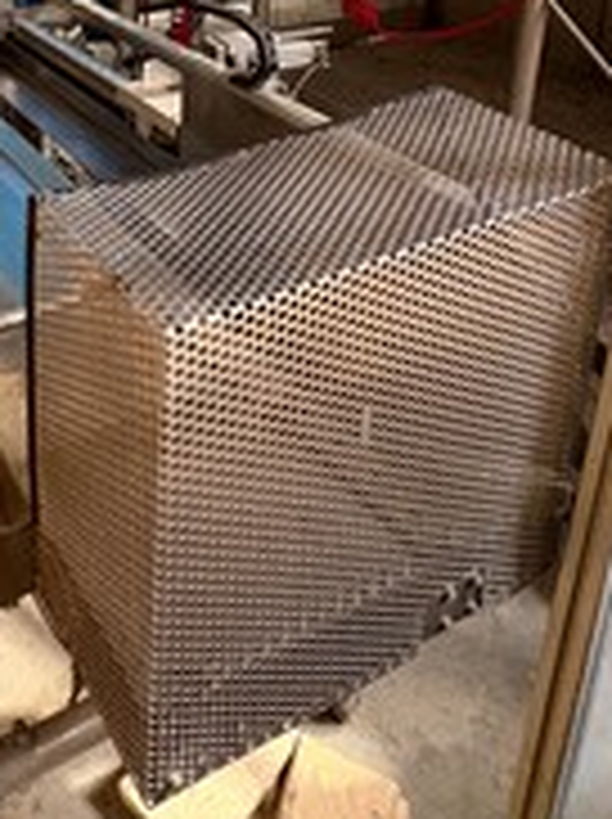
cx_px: 0
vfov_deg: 41.4
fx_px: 874
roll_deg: +0.1
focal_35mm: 37
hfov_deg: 35.0
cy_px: -54
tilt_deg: -13.0
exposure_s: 1/50
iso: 640
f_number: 2.2
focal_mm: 2.22
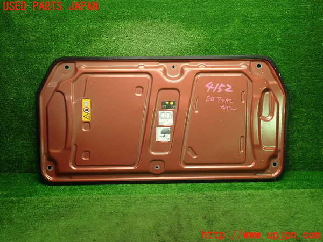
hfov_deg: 69.4
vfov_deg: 54.9
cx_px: 162
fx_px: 233
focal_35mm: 25
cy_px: 121
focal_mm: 4.5
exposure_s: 1/50
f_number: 2
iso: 200
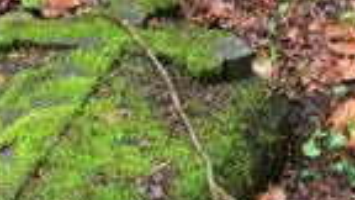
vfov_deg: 7.1
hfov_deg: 12.6
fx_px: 1572
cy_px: 362
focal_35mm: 167
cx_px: -47
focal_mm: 24
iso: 200
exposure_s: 1/30
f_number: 3.8
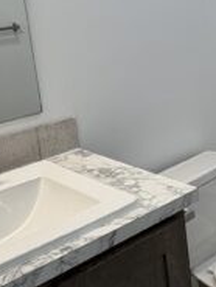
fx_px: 482
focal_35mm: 58
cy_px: 90
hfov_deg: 23.4
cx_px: 249
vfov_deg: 32.9
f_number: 2.2
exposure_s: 1/120
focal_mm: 2.22
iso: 160
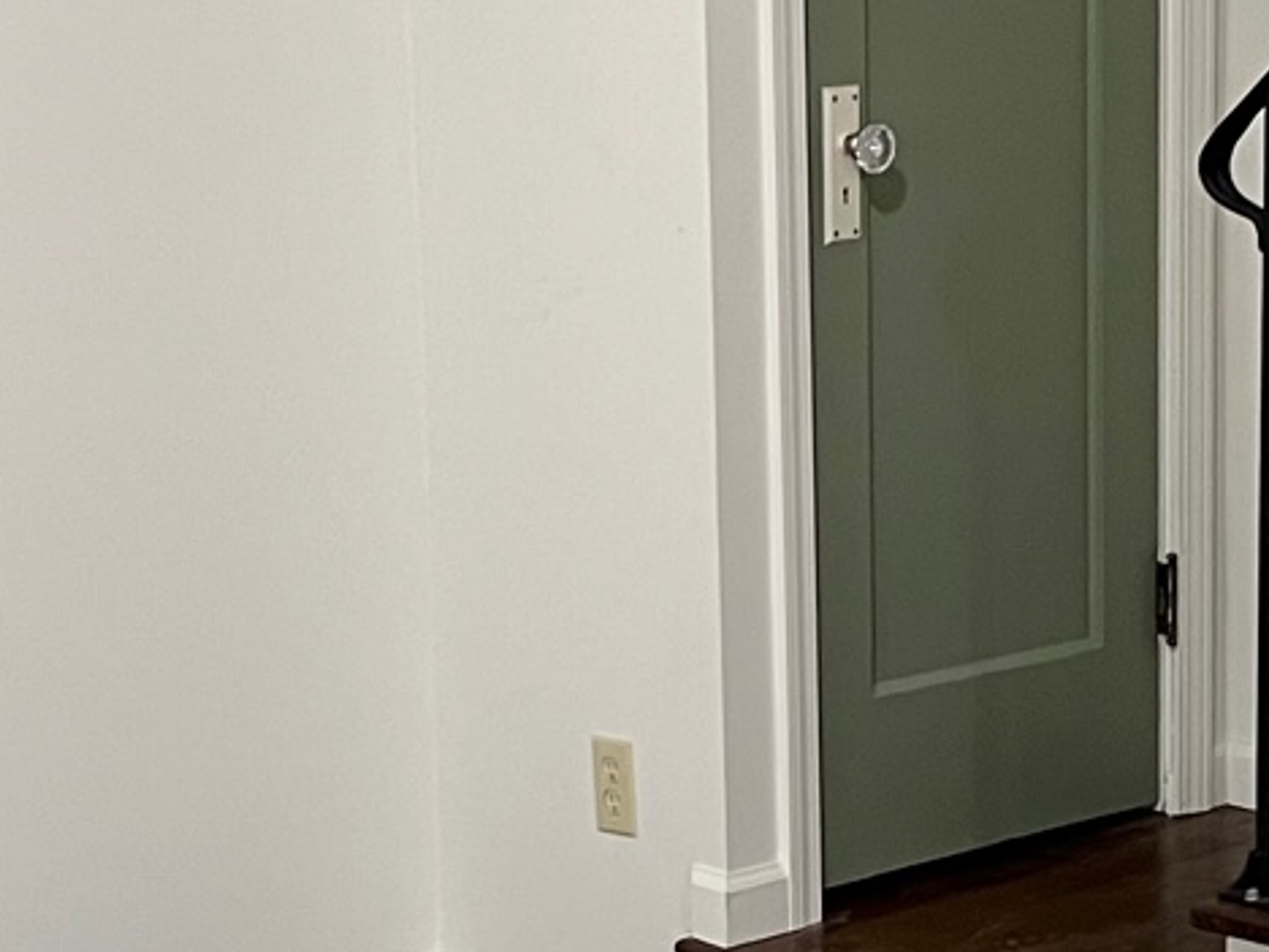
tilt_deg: -11.8
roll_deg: +1.1
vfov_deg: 13.2
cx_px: 895
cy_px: 659
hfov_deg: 17.5
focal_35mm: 112
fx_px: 4106
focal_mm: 5.7
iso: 200
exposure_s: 1/60
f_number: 1.5
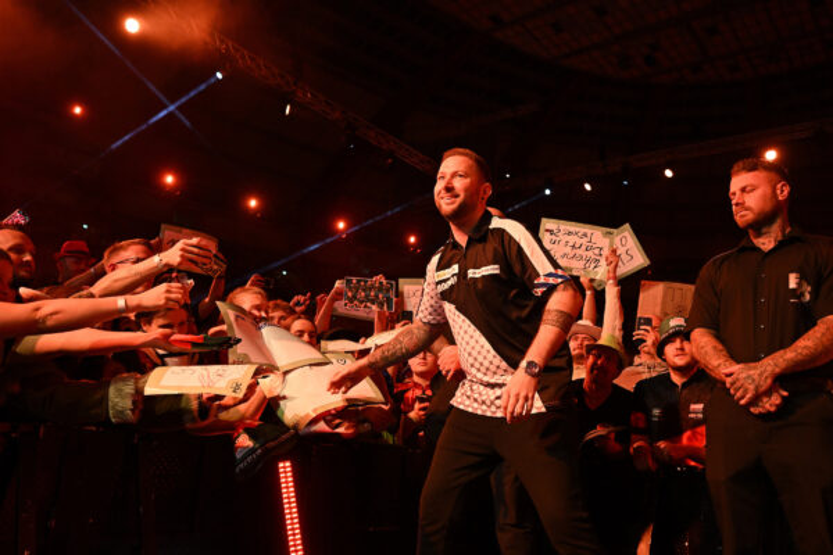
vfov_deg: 43.6
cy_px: 278
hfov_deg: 61.9
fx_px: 694
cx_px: 416
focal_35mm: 30
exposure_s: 1/400
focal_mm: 30
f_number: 4
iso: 4000
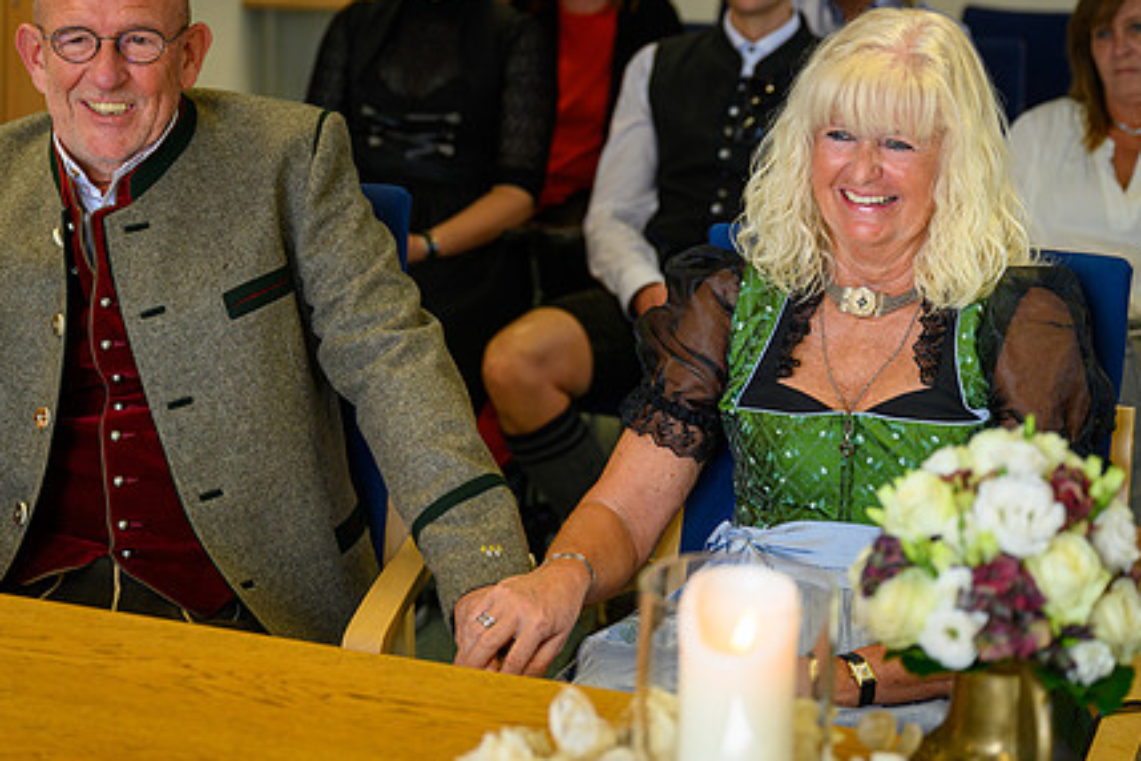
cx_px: 505
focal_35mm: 77
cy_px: 263
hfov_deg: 26.3
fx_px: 2440
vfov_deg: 17.7
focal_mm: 57
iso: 400
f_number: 3.5
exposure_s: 1/250
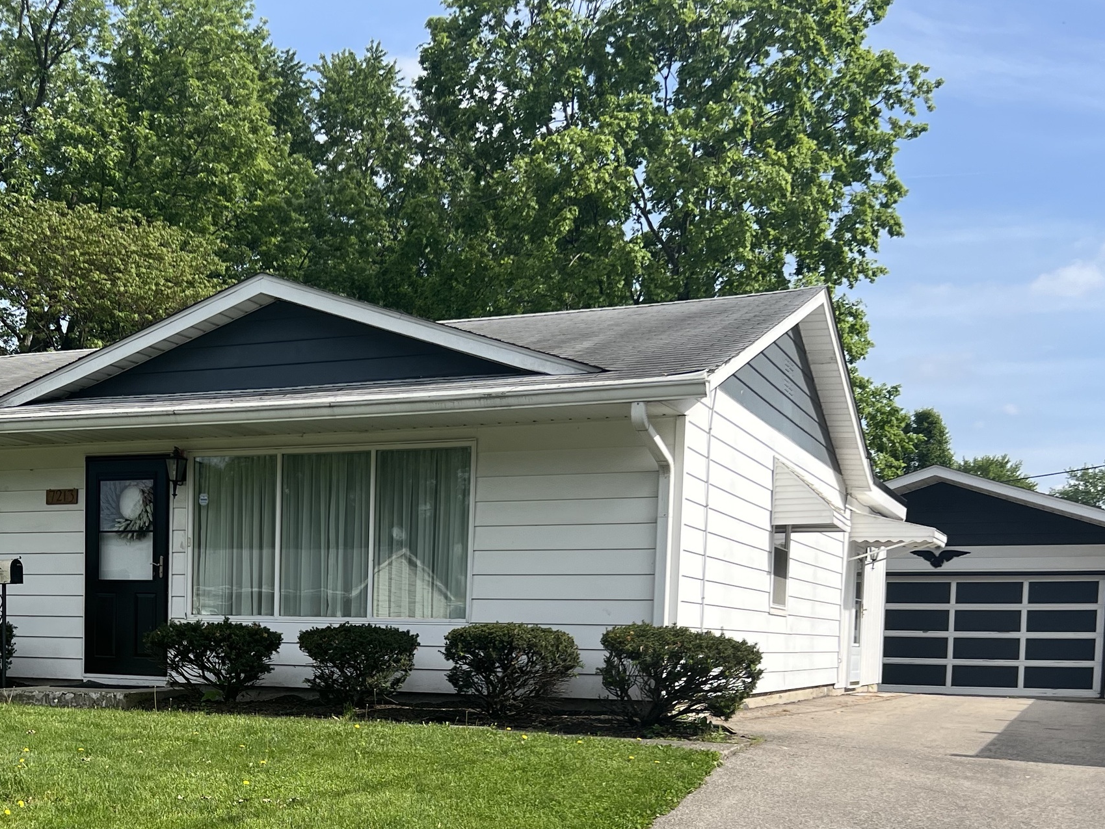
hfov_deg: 39.8
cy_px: 729
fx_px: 1501
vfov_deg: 29.7
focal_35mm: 47
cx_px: 337
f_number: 1.5
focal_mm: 5.7
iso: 50
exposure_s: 1/3077
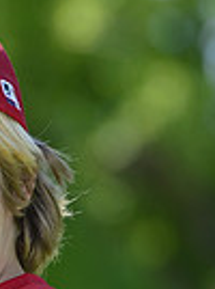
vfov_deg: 2.4
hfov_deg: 1.8
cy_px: 345
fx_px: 6929
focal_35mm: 834
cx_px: -85
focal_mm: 200
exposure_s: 1/400
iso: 200
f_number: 5.6
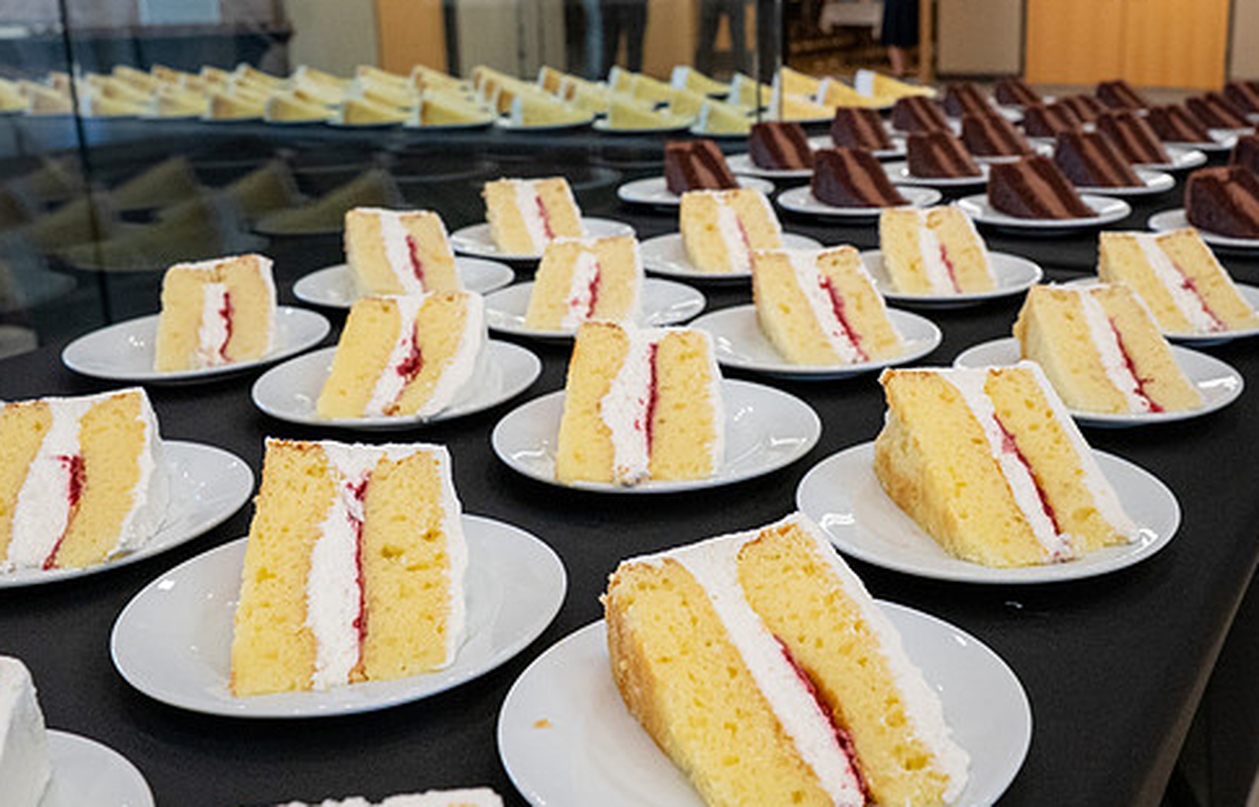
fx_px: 1279
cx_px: 769
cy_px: 357
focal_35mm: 37
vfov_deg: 35.0
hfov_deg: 52.0
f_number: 7.1
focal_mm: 24
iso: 3200
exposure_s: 1/160
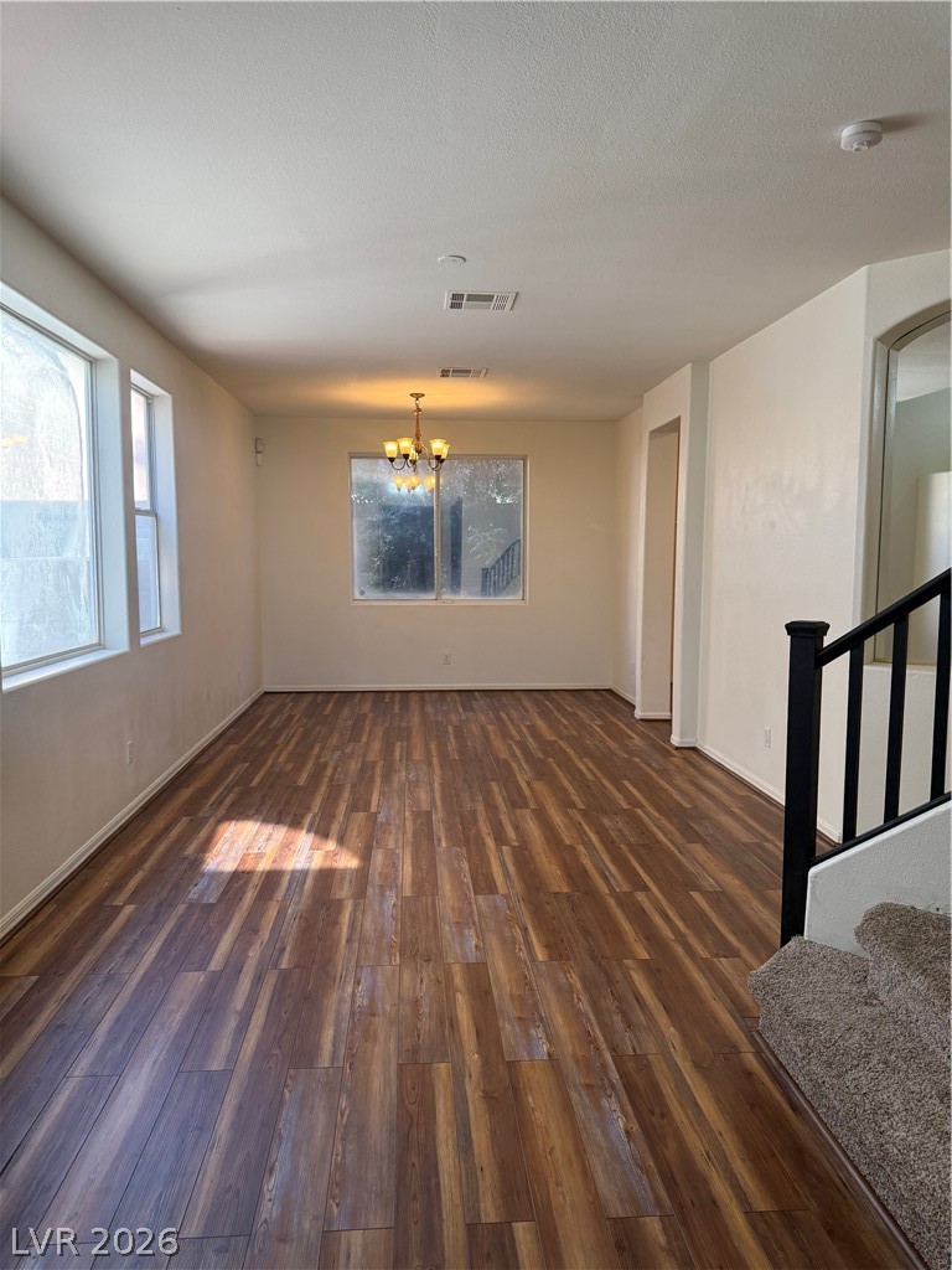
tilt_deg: -5.0
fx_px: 880
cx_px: 476
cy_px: 635
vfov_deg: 71.6
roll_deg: -0.2
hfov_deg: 56.8
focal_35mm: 24
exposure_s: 1/180
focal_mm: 6.76
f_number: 1.78
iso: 200
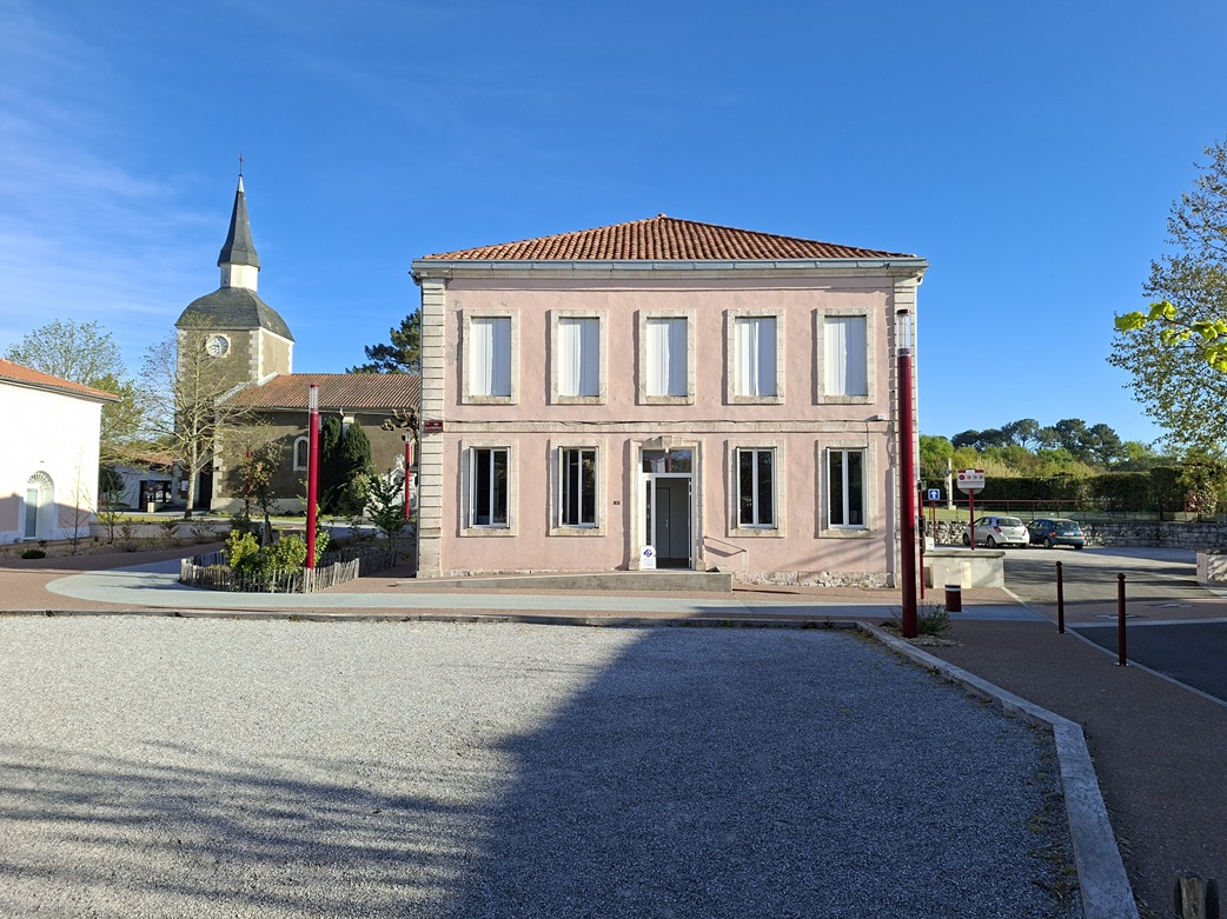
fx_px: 815
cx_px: 614
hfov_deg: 73.9
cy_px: 460
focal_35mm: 23
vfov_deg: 58.9
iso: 50
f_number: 1.8
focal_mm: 5.54
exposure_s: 1/1309
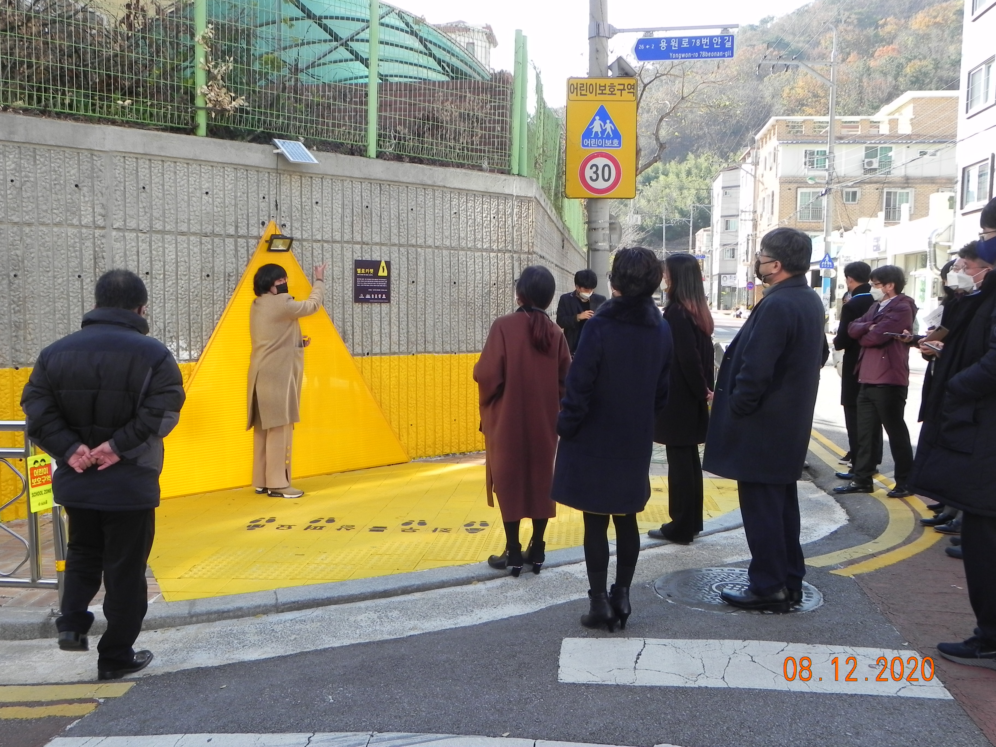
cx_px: 498
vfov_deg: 42.9
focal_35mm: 33
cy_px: 374
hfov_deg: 55.4
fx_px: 950
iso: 160
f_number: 5
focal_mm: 5.9
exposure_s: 1/149
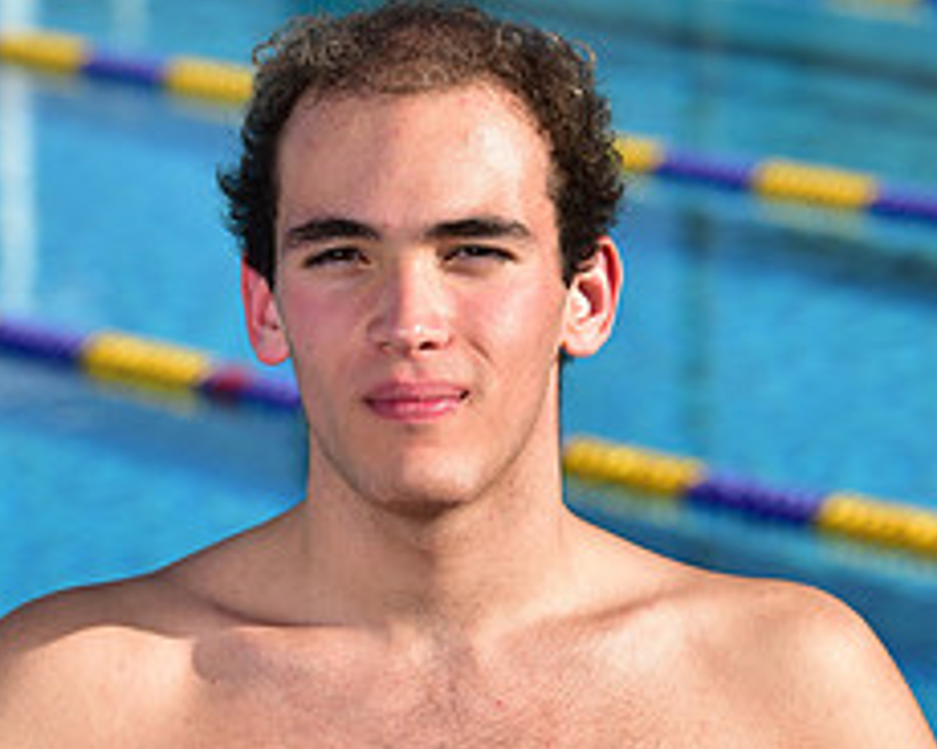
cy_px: 822
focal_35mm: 319
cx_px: 454
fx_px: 8846
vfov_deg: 4.8
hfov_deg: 6.1
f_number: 6.3
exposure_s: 1/250
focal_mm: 135
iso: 64
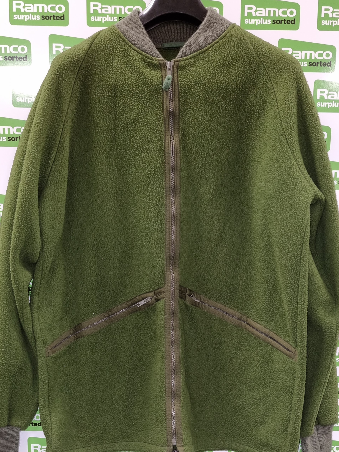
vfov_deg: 58.2
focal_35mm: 31
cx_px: 158
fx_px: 405
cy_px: 252
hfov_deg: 45.4
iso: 85
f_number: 1.8
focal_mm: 5.4
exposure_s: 1/25
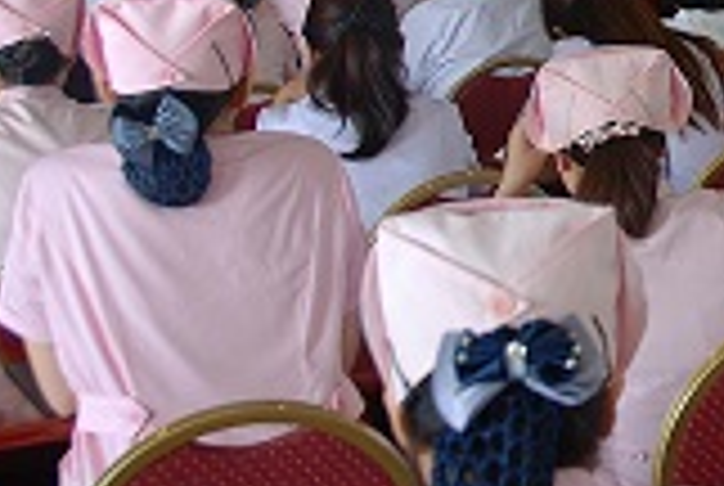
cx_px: 877
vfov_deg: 13.7
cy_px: 22
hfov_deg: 19.3
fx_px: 1995
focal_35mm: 99
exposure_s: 1/8
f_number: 3.8
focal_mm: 22
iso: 100
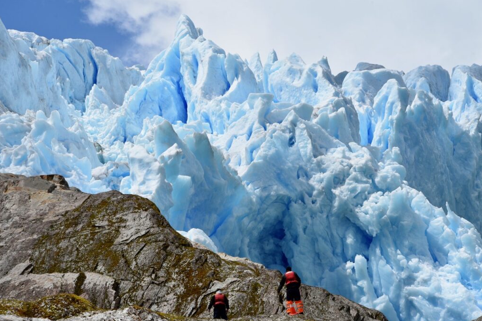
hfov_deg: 23.6
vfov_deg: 15.9
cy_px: 161
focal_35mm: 86
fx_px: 1151
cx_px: 242
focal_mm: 85
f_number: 10
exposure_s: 1/640
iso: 200
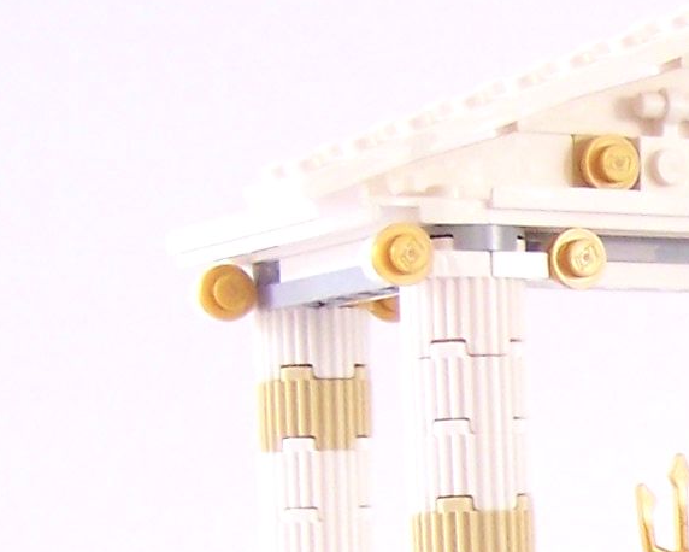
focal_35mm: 167
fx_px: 3407
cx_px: 1350
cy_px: 764
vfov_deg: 9.1
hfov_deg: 10.6
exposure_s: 1/10
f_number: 3.2
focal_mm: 6.3
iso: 200
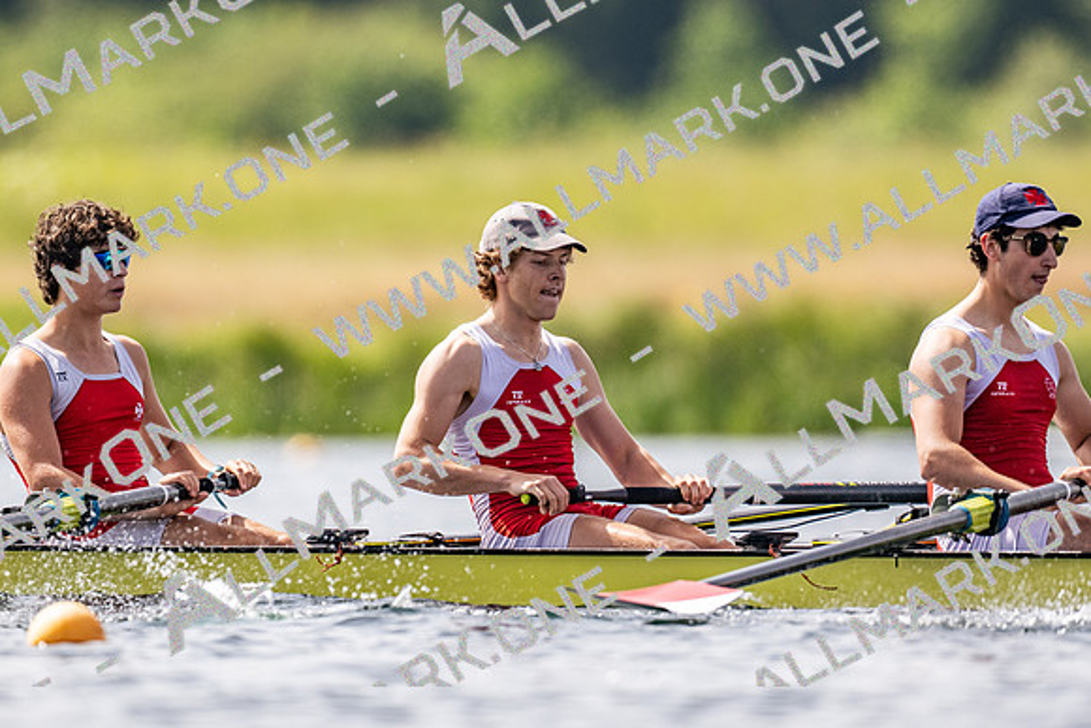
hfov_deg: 2.3
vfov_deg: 1.5
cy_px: 364
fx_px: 27294
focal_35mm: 900
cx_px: 546
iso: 200
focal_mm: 600
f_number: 4
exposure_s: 1/2500
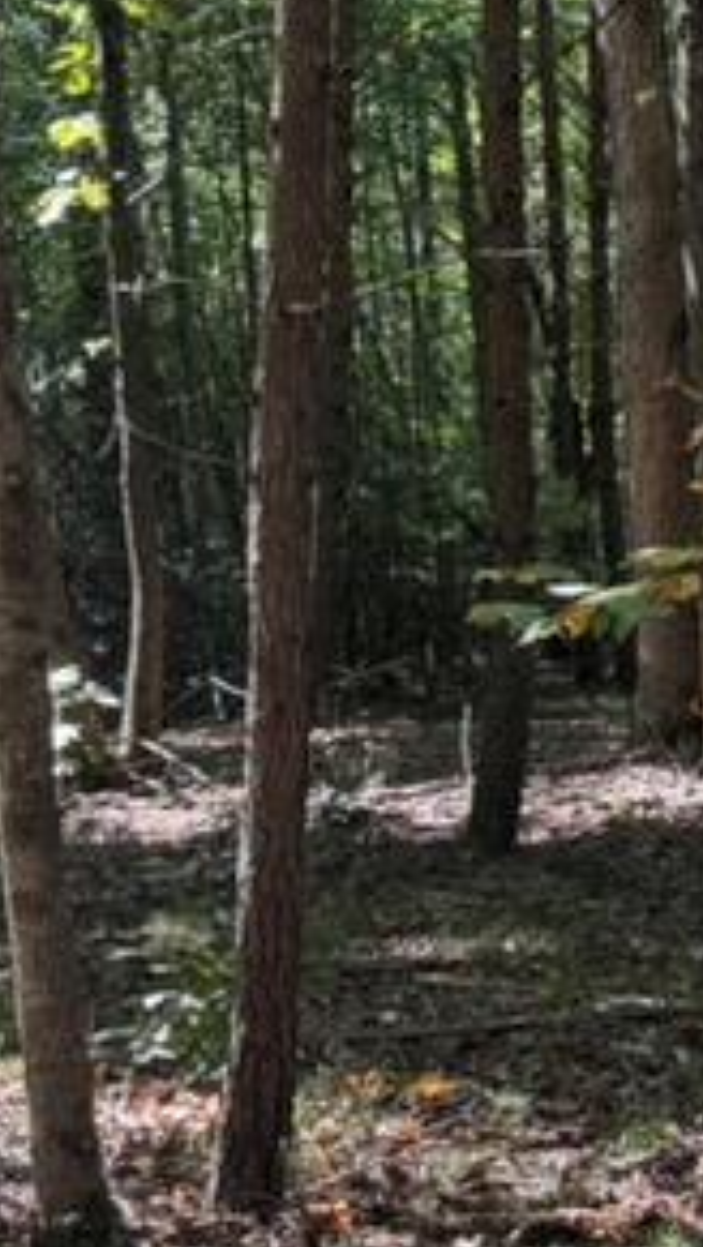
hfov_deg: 11.7
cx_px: 1432
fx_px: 3044
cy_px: 720
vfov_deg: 23.1
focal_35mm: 92
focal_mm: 6.76
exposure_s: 1/191
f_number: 1.78
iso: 80
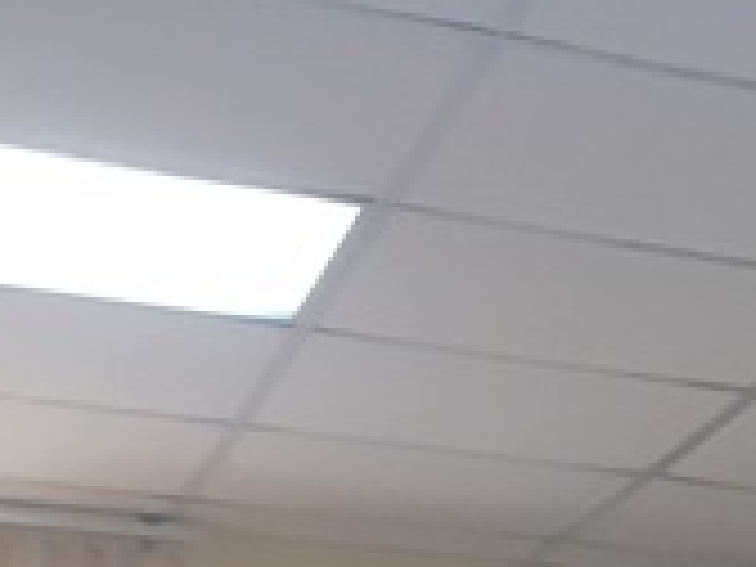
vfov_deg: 9.6
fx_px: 3014
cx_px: 1516
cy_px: 1332
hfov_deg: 12.5
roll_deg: -0.3
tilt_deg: -4.9
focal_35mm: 138
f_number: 2.2
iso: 64
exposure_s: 1/33
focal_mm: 4.15
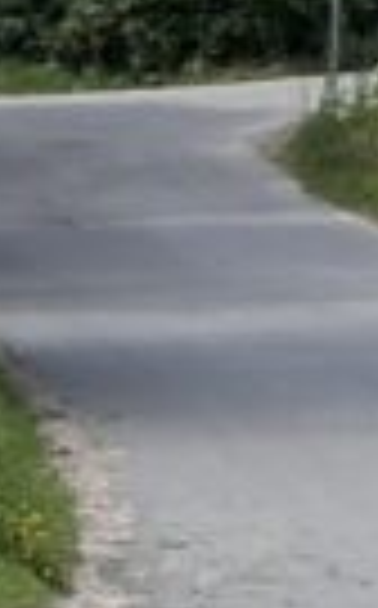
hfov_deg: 3.1
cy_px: -635
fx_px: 6399
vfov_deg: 5.3
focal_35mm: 387
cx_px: 2196
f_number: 1.78
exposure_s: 1/5556
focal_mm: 6.86
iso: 64
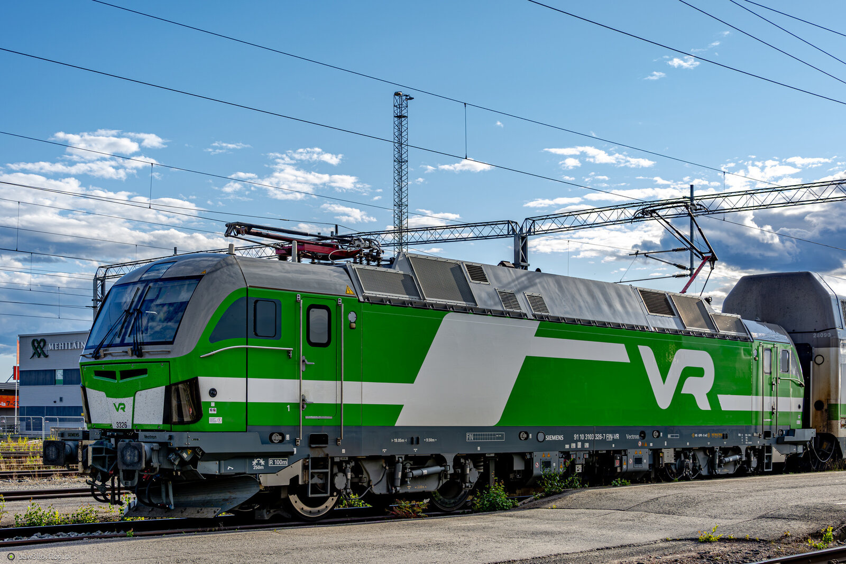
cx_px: 423
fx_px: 1128
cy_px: 282
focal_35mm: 48
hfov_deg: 41.1
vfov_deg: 28.1
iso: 160
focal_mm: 32
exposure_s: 1/400
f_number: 5.6
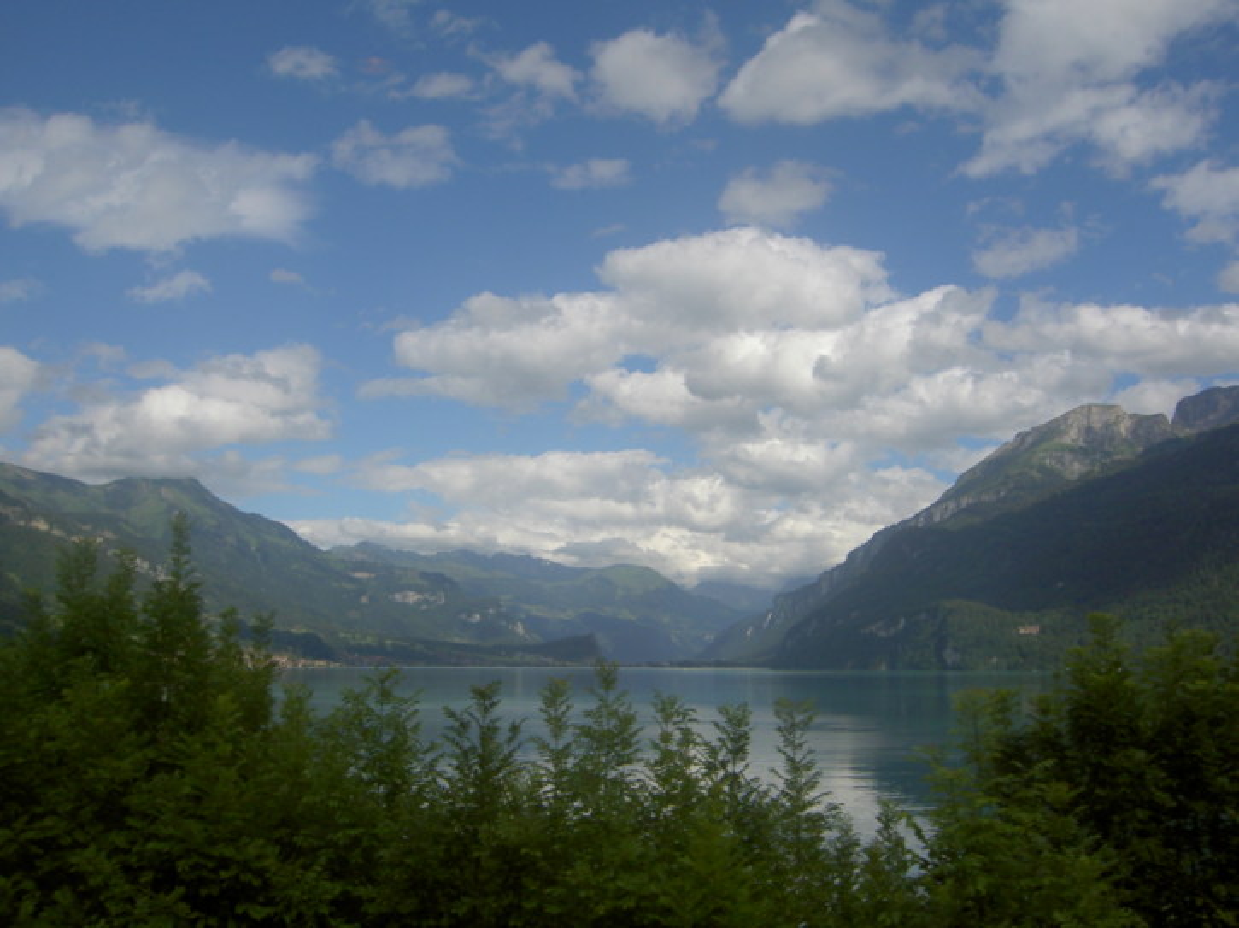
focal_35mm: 34
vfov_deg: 41.8
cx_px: 620
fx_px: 1216
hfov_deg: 54.0
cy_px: 464
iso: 50
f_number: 4.7
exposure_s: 1/640
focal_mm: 5.6
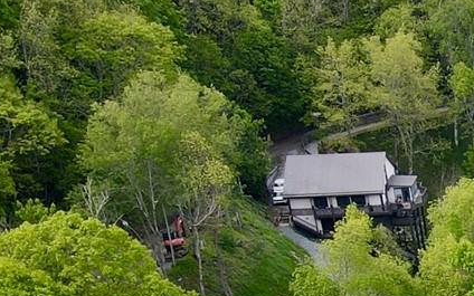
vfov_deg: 9.8
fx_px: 1589
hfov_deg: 13.9
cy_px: 623
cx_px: 1002
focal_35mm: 123
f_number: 2.8
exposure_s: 1/160
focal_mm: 4.5
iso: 100
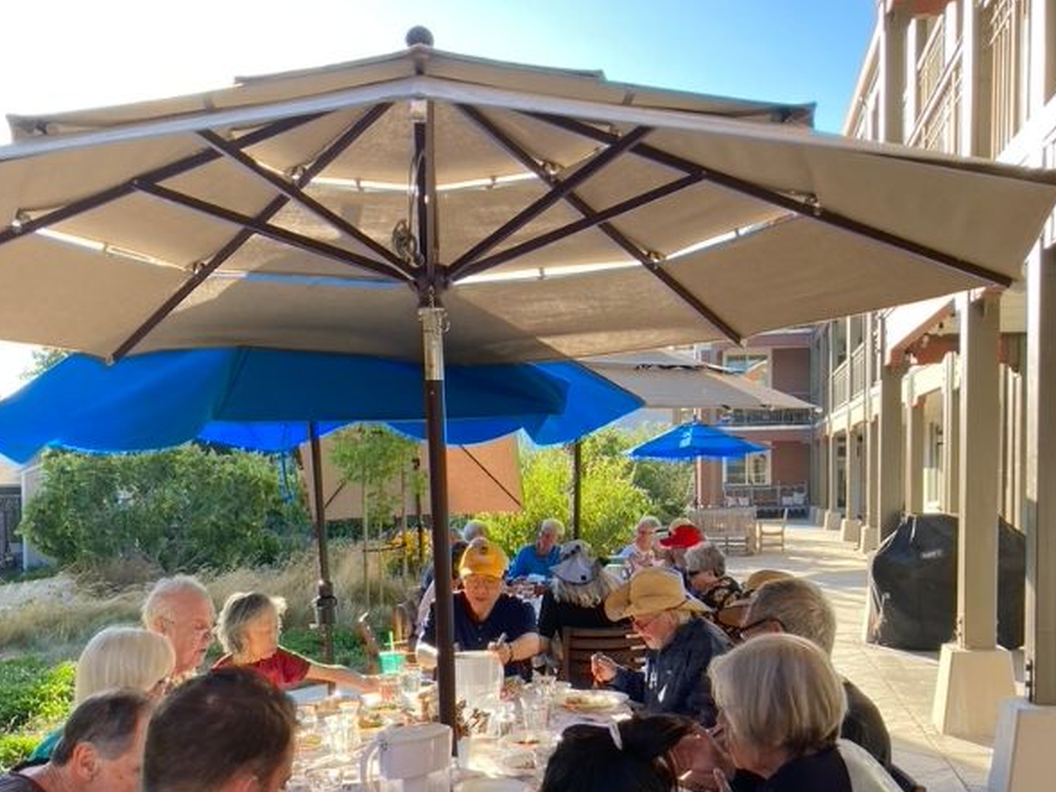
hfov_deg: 49.0
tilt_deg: -2.4
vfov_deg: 37.2
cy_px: 552
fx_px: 1159
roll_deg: +1.4
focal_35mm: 38
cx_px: 529
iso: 20
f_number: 1.8
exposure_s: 1/208
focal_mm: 3.99
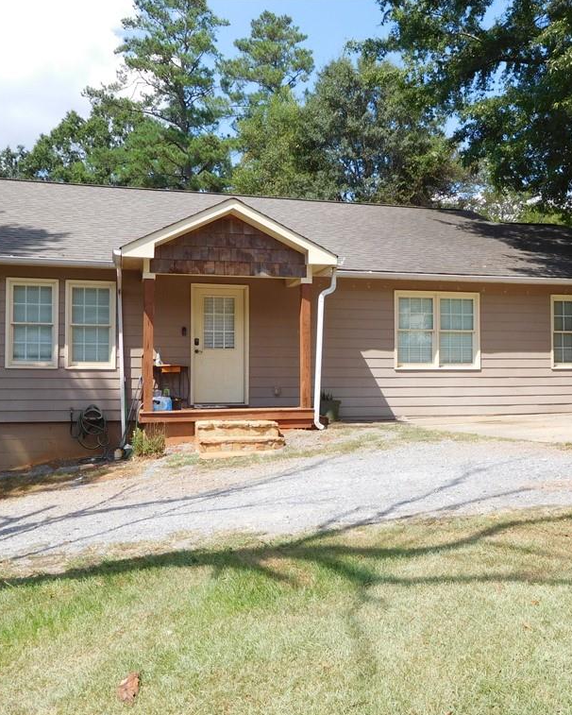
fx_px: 698
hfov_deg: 44.5
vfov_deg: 54.2
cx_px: 305
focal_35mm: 33
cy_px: 359
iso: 125
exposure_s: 1/800
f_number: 3.4
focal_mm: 4.5
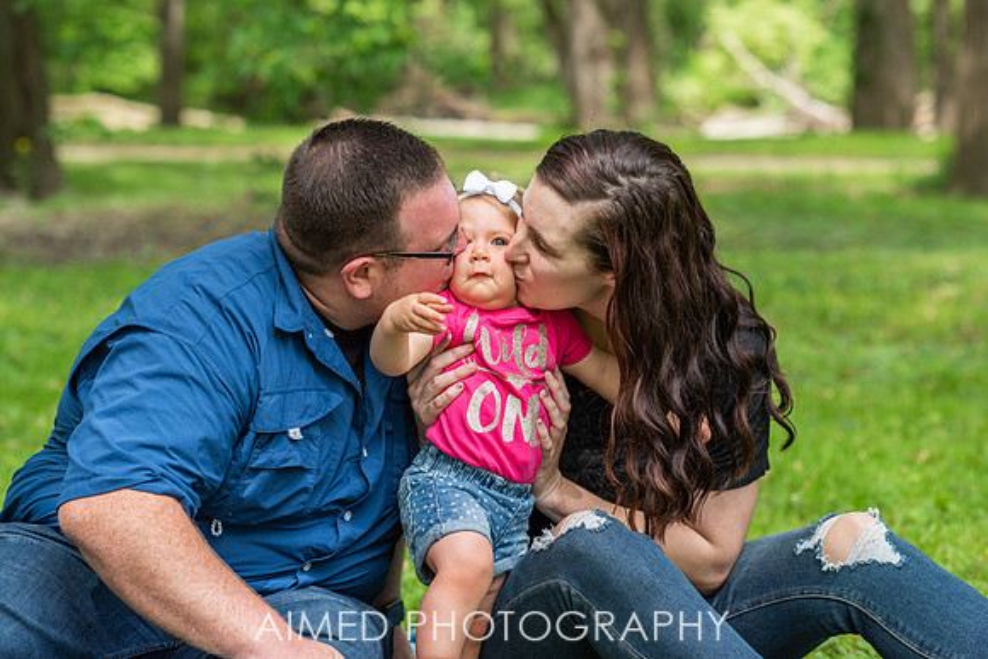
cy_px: 315
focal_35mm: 90
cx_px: 508
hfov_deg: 22.5
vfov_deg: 15.1
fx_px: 2479
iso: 320
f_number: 3.5
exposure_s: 1/1000
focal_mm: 85
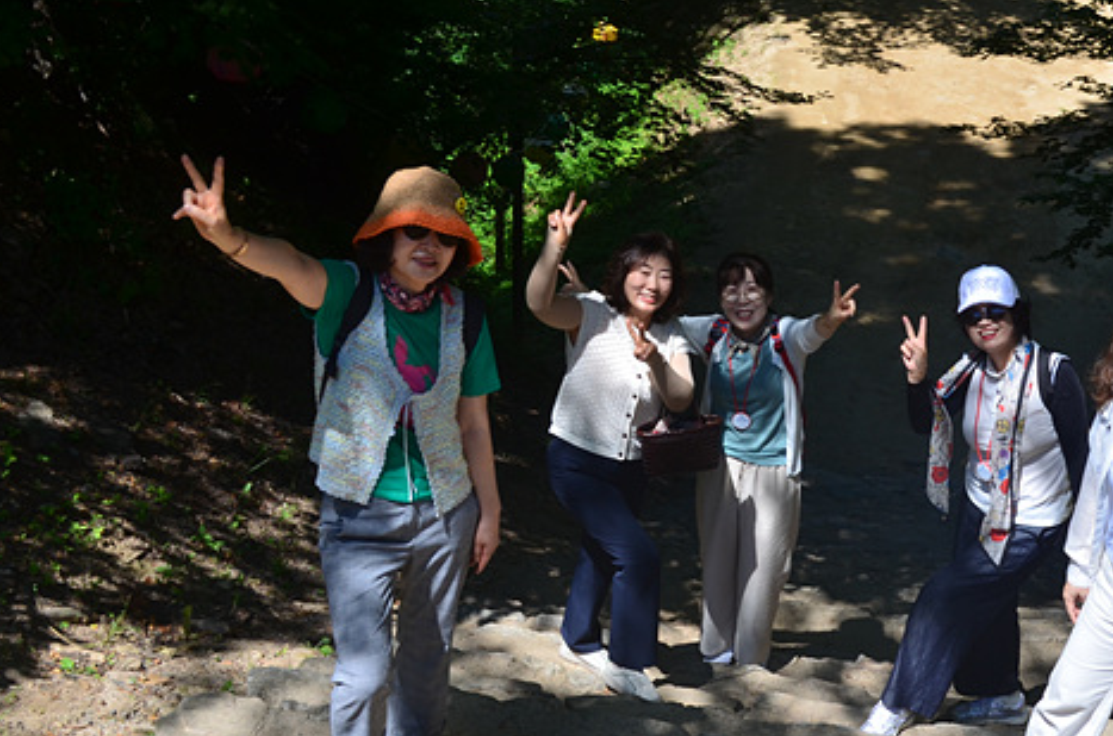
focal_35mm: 63
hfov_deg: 31.5
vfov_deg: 21.4
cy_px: 414
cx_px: 798
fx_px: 1943
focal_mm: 28
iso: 200
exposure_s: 1/250
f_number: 10
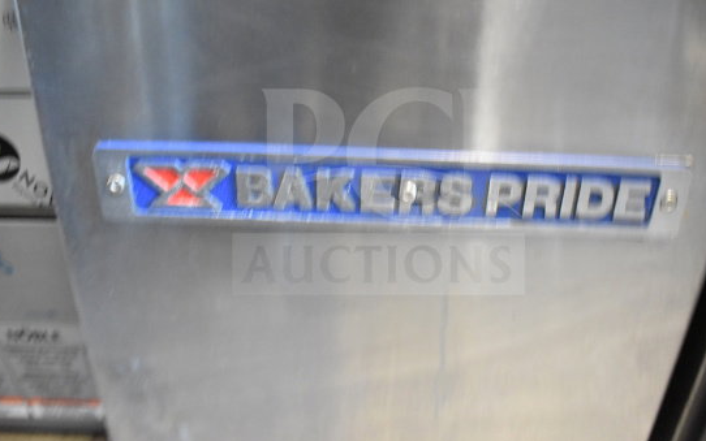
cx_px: 378
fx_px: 597
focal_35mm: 31
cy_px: 192
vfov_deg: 40.5
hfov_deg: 61.2
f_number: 3.5
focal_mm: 18
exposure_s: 1/30
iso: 6400
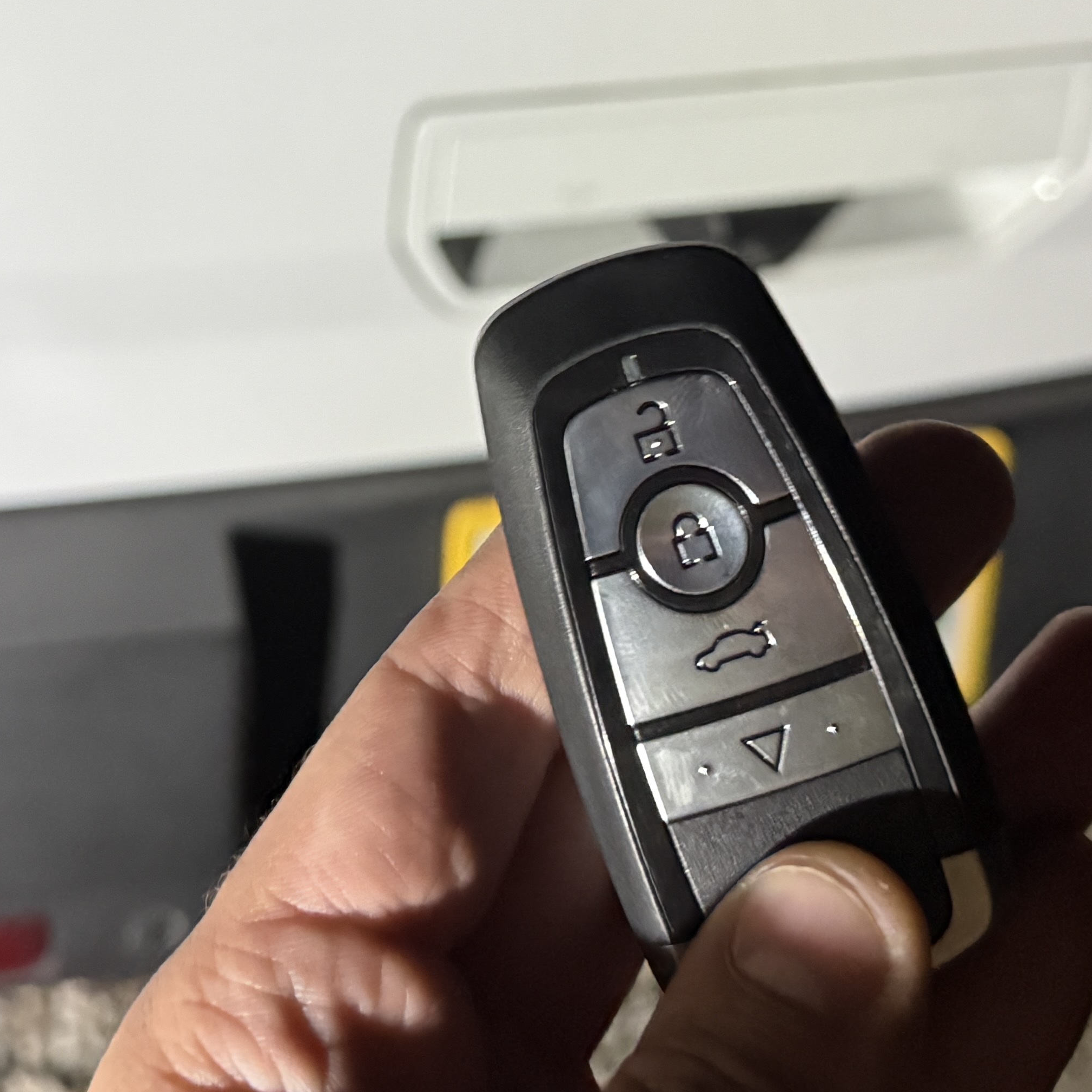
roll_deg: -7.0
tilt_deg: -26.2
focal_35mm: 60
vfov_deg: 27.3
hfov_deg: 28.4
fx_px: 2141
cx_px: 335
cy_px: 52
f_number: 1.78
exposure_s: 1/30
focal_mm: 6.76
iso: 1000
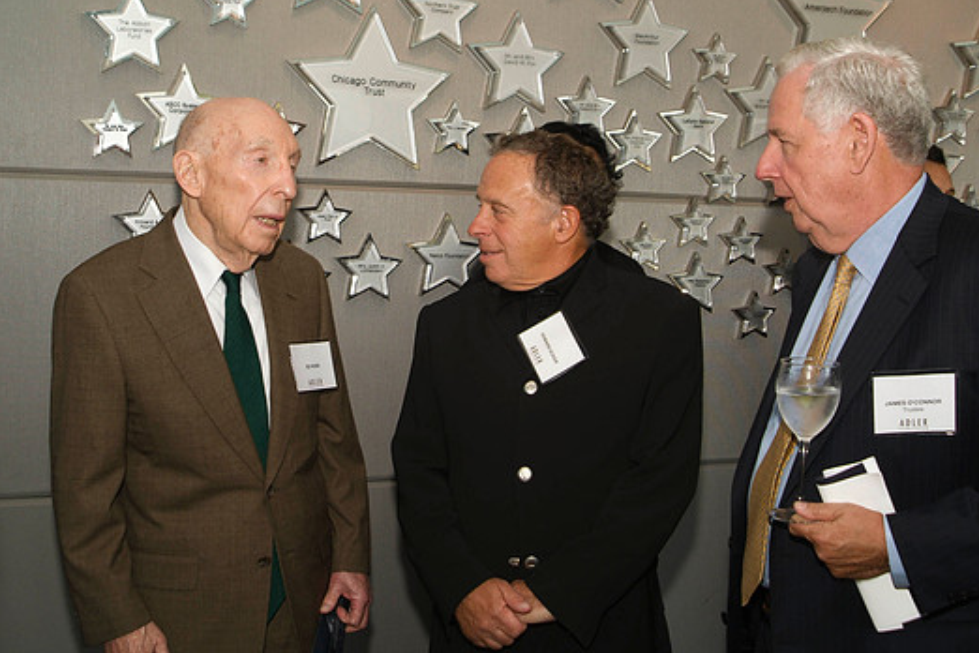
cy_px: 326
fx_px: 1360
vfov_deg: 27.0
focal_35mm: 50
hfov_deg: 39.6
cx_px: 523
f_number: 8
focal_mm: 30
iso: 200
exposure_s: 1/45
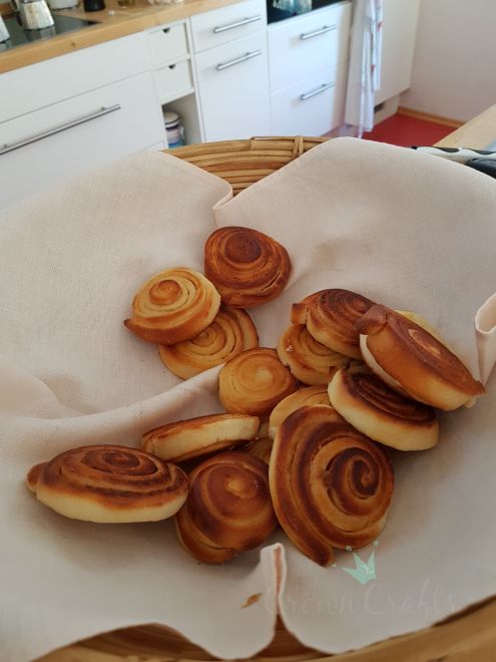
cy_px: 331
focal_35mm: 26
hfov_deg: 53.1
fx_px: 497
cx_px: 248
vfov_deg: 67.3
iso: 200
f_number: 1.7
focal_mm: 4.2
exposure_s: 1/60
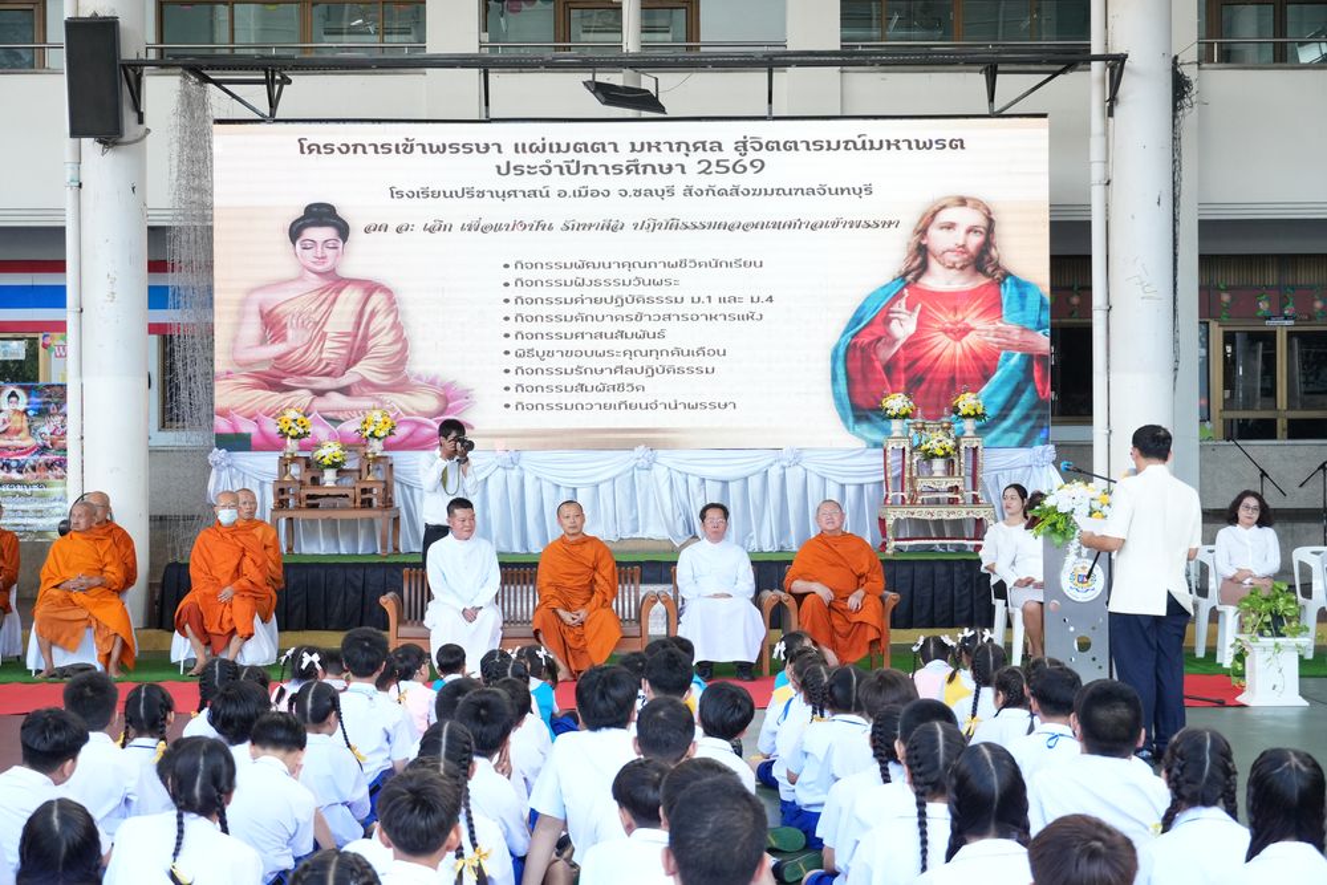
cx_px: 664
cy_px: 442
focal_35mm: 64
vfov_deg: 21.1
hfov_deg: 31.2
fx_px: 2378
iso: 1600
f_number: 5.6
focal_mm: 43
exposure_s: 1/125
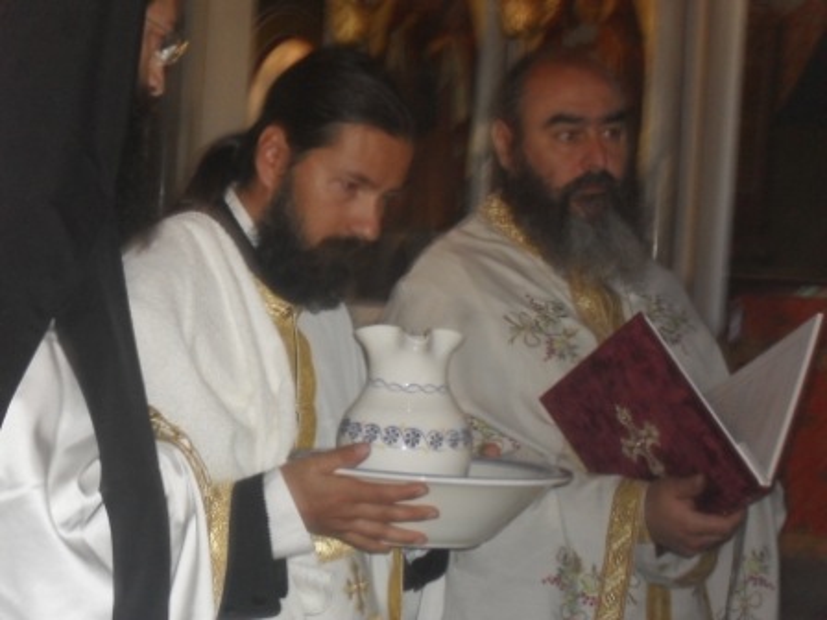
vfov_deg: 16.6
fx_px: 2126
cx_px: 414
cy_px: 310
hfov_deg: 22.0
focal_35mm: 89
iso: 320
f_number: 5.5
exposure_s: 1/60
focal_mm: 15.7
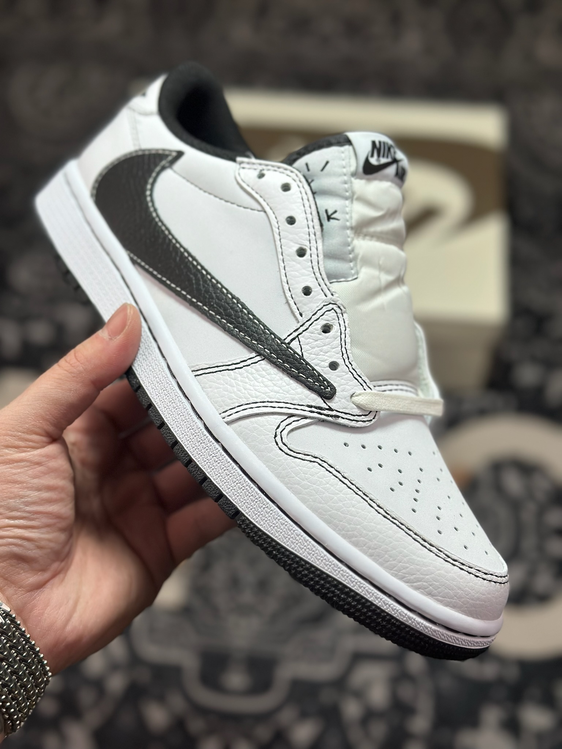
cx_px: 281
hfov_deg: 30.3
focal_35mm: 48
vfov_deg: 39.7
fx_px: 1039
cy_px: 374
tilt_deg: -57.2
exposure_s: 1/1953
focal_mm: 6.86
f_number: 1.78
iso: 80
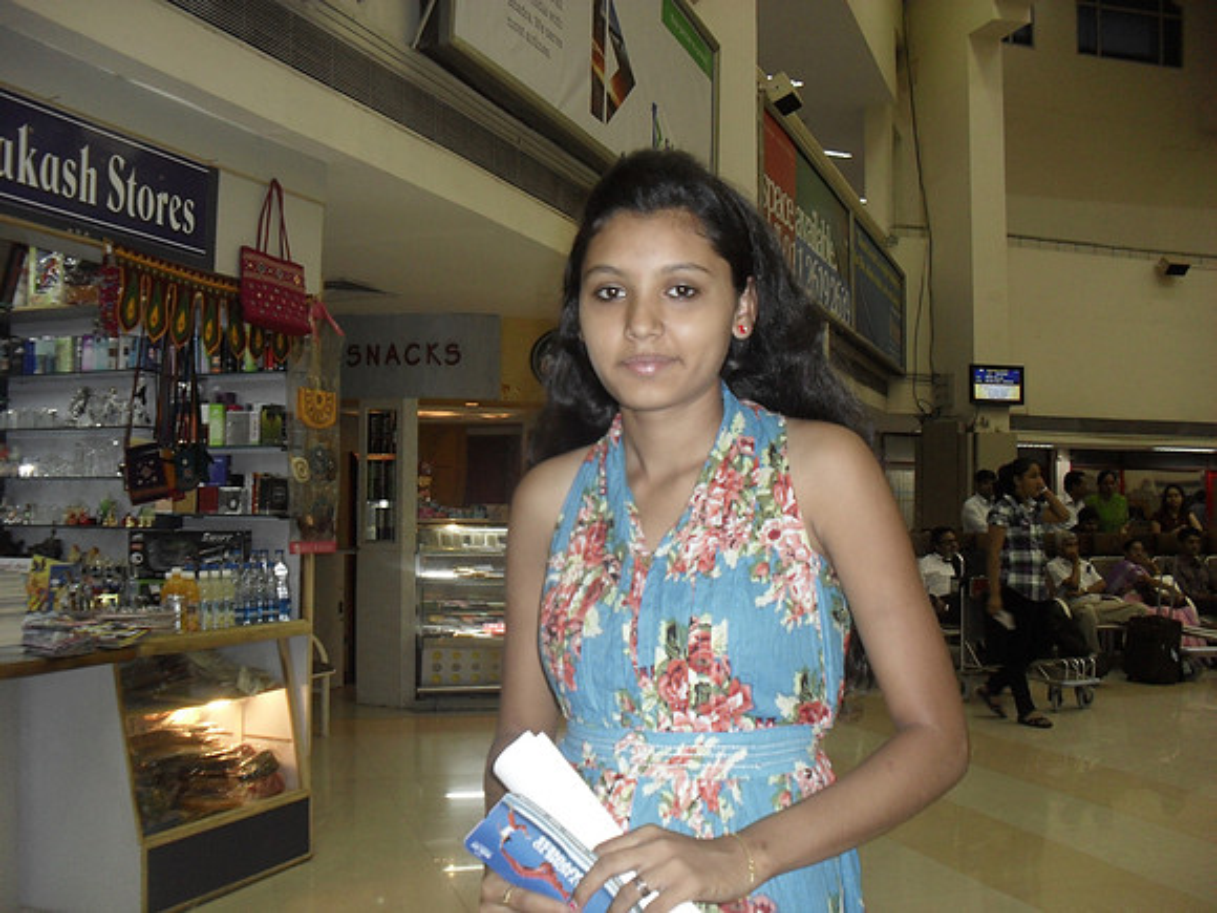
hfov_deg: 52.6
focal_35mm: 35
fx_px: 1231
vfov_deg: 40.7
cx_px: 608
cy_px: 456
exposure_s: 1/45
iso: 200
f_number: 3.2
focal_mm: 6.3
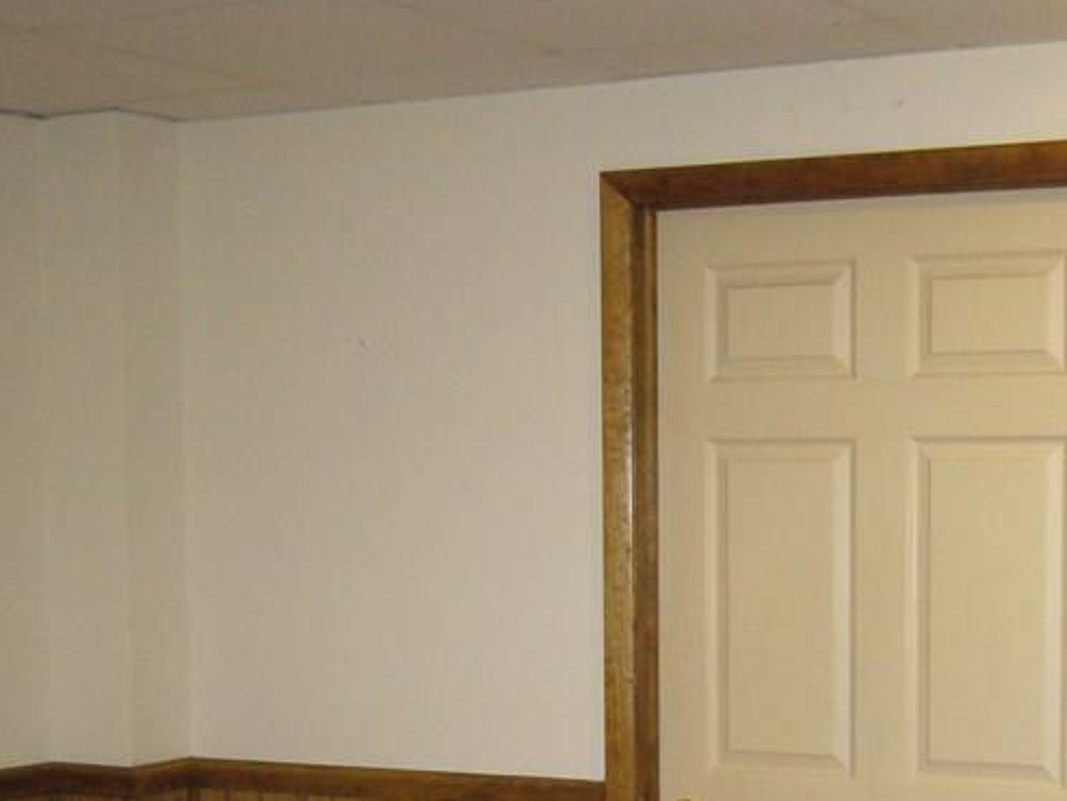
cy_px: 788
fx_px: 2559
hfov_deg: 23.3
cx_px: 794
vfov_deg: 17.4
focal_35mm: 83
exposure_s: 1/30
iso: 250
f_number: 3
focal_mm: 6.6
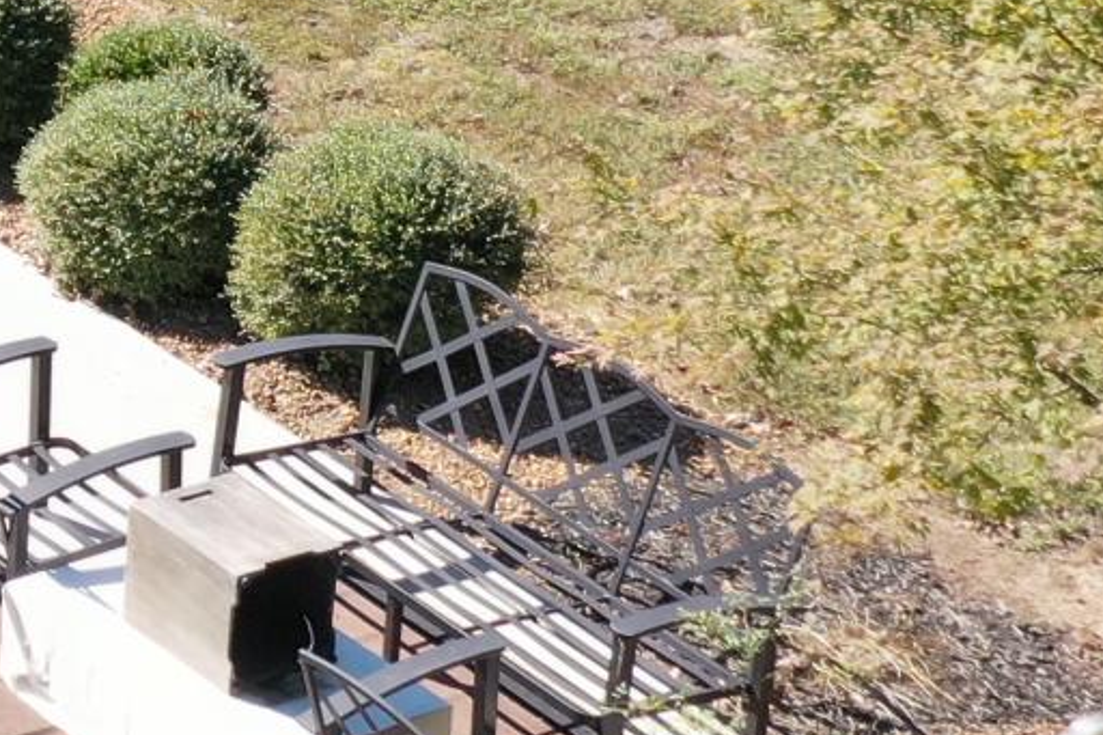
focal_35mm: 164
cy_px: -149
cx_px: -629
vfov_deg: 8.3
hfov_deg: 11.9
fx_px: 5023
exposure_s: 1/200
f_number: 5
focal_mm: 10.26
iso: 100
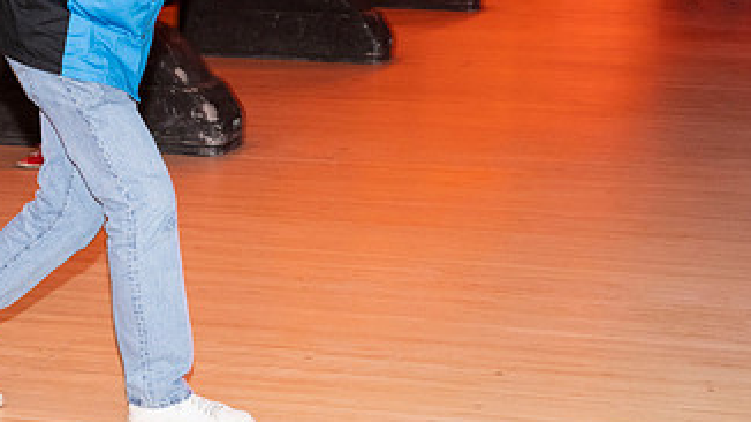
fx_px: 2010
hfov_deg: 21.0
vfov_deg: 11.9
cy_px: 110
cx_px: 173
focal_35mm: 101
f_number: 5.6
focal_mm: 46
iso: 2000
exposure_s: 1/100
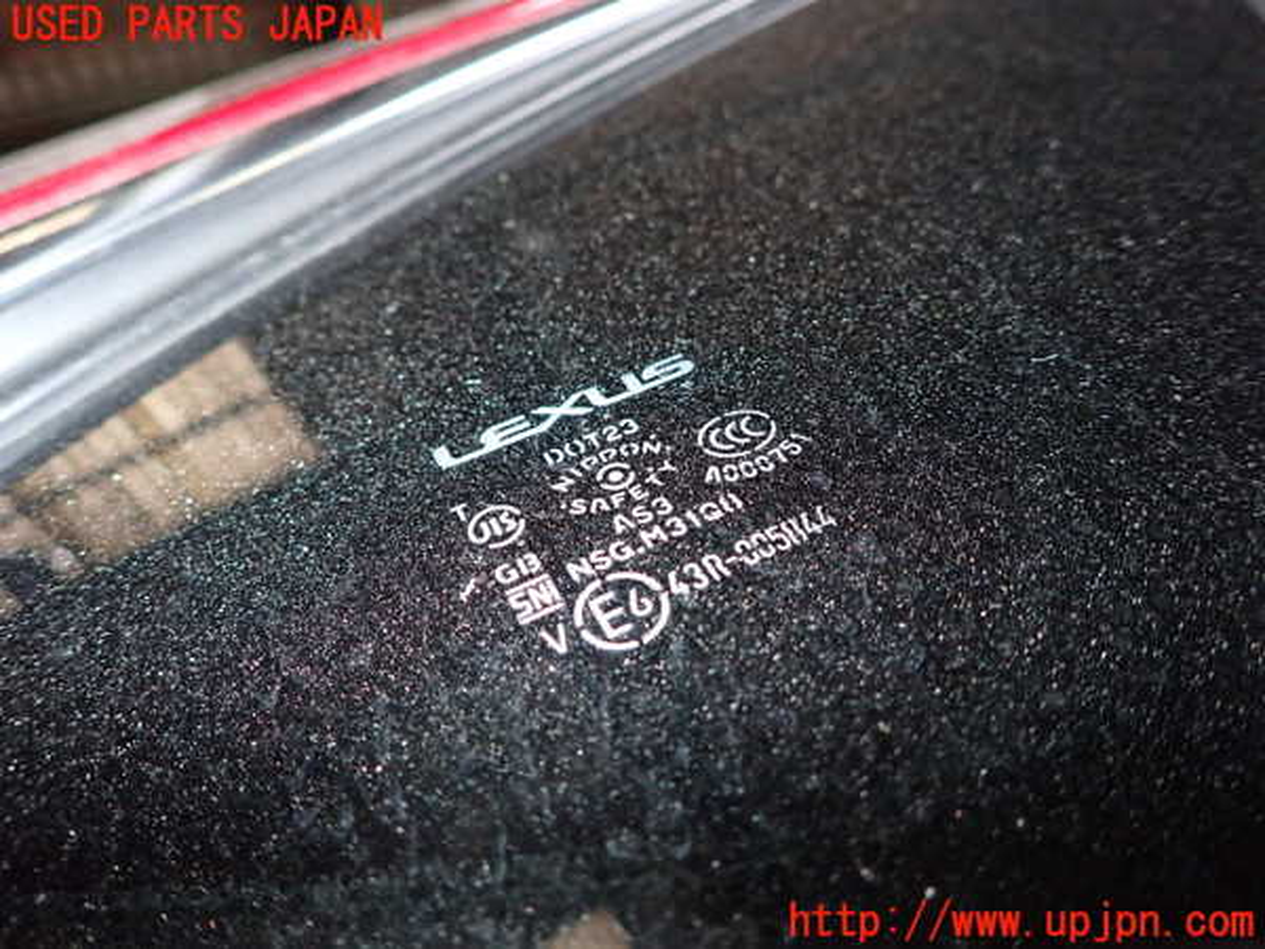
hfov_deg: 69.4
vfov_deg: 54.9
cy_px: 474
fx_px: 914
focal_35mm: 25
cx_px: 632
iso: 640
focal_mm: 4.5
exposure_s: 1/30
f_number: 5.6
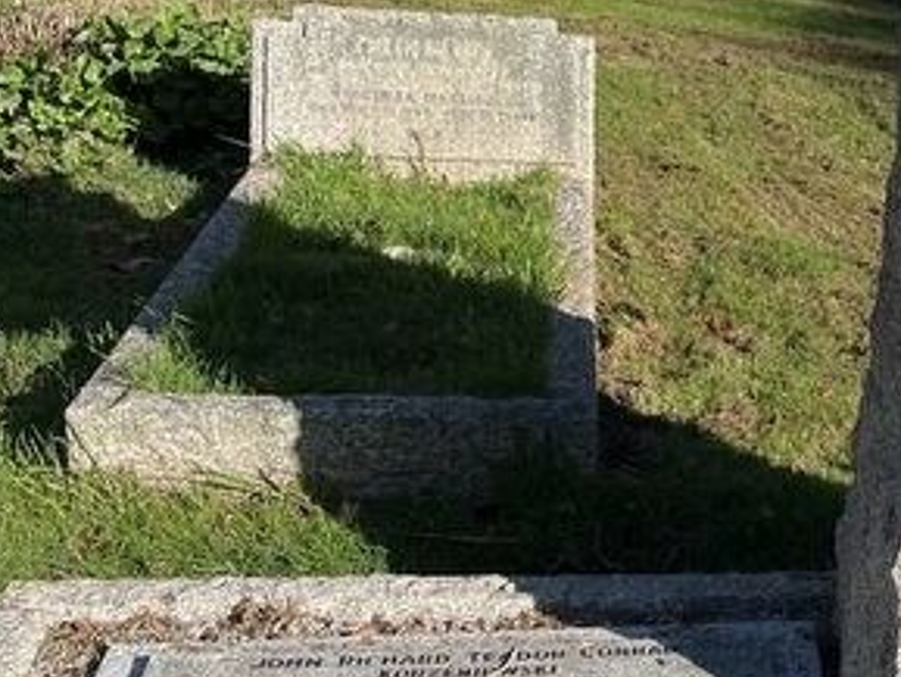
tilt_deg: -15.9
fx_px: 1875
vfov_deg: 20.5
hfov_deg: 24.8
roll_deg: -5.4
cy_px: 309
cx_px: 1032
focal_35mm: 72
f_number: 1.6
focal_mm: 5.1
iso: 50
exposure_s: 1/3049
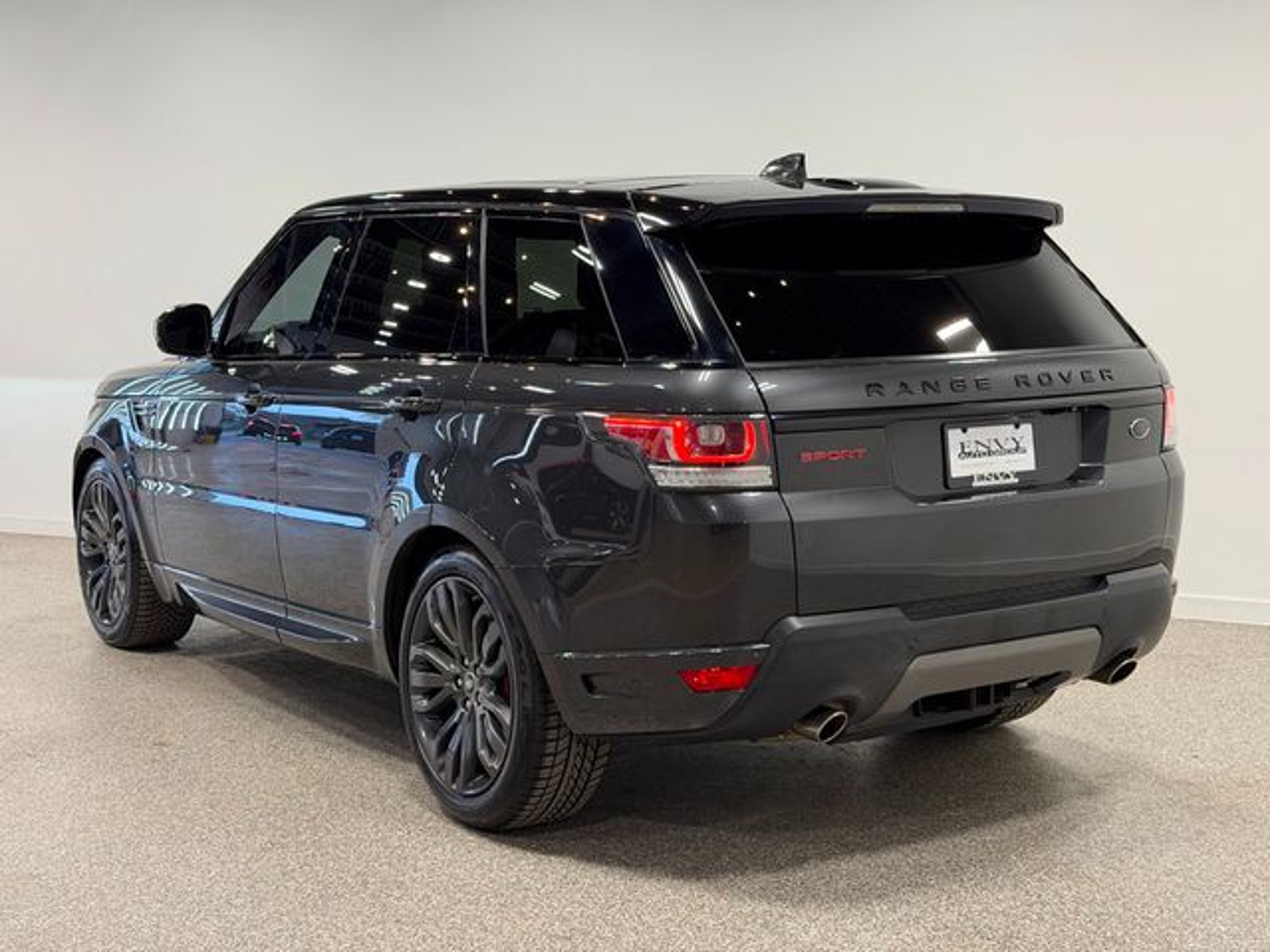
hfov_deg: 39.7
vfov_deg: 30.3
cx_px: 635
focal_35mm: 48
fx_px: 1761
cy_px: 476
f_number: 1.78
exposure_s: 1/120
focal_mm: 6.76
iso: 64
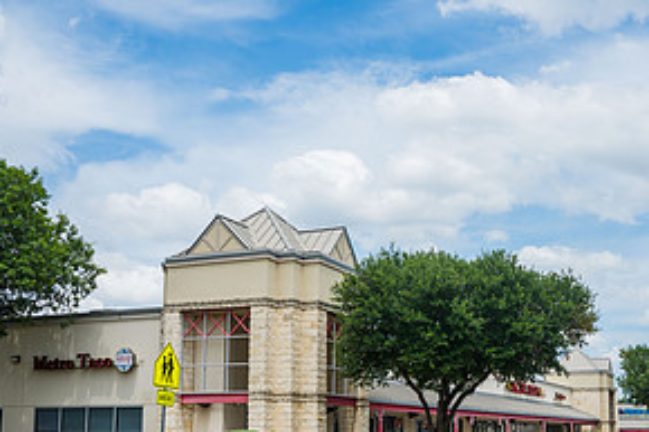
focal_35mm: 48
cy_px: 308
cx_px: 439
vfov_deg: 27.8
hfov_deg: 40.6
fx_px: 865
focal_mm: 24
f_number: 8
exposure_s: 1/320
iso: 100
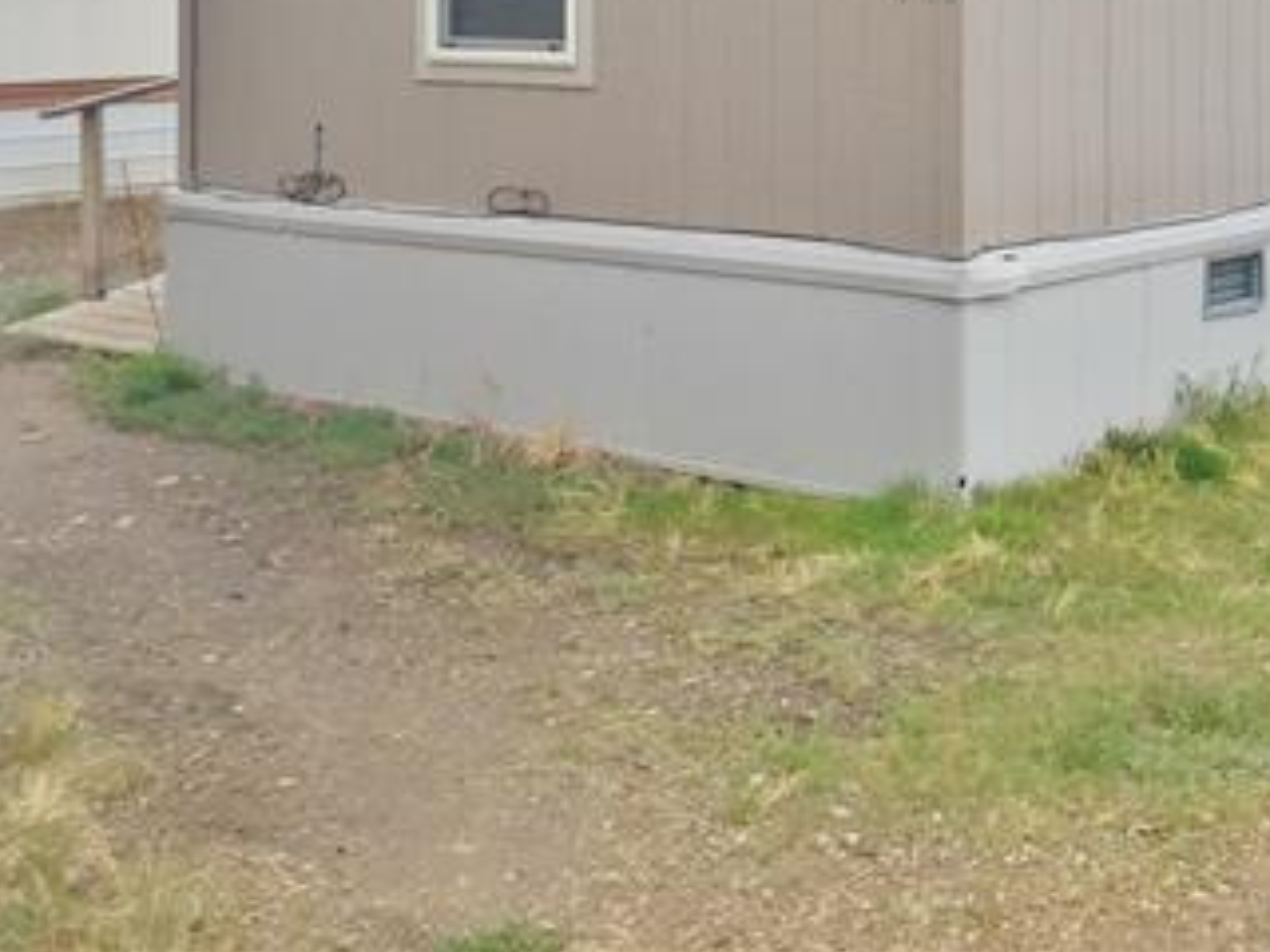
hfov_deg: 31.3
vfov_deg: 24.1
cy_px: 4
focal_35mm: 58
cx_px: 1195
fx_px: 2128
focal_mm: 4.15
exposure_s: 1/1464
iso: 32
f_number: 2.2
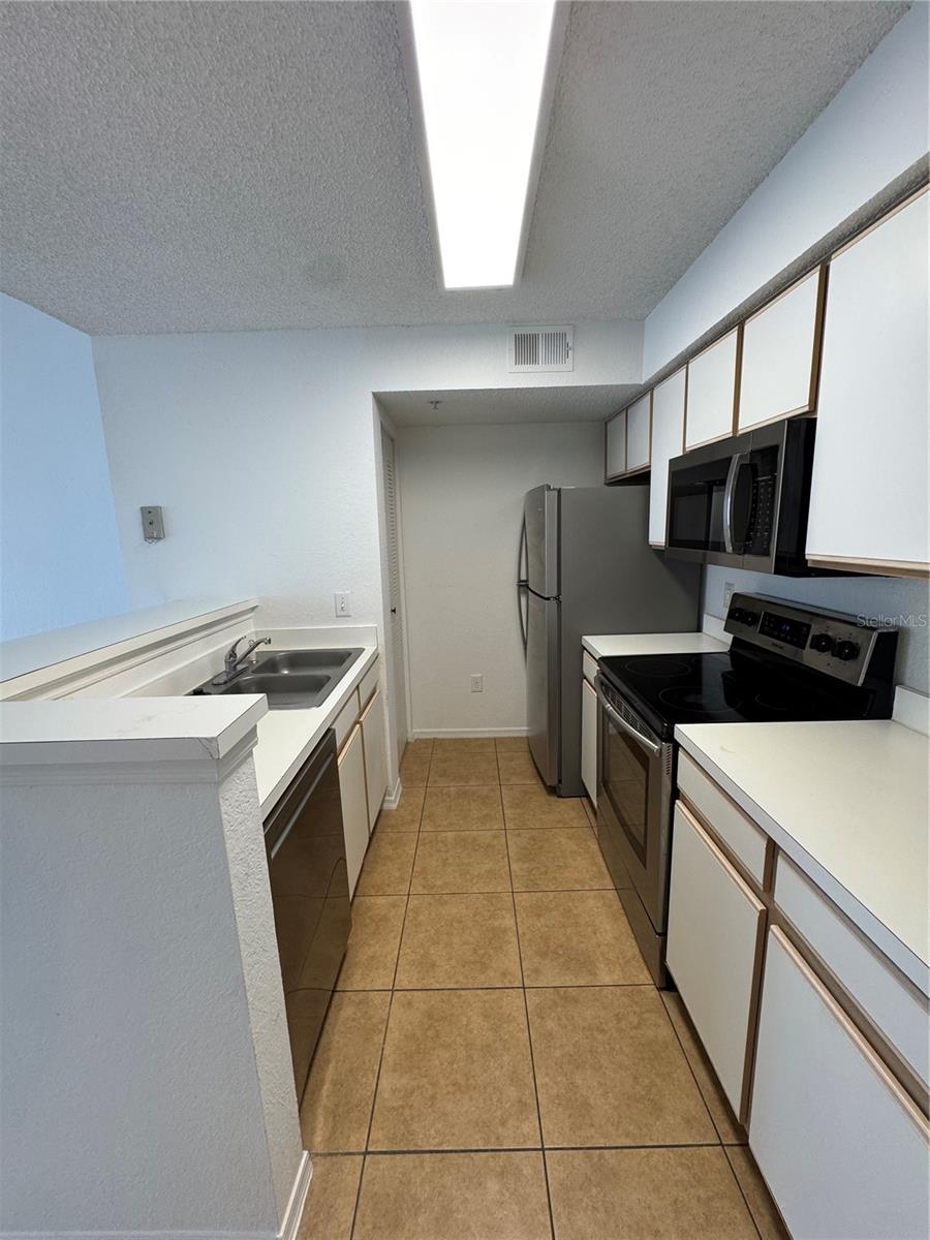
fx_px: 502
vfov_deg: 102.1
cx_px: 465
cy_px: 620
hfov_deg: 85.7
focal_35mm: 14
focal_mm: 2.22
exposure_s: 1/120
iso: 125
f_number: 2.2
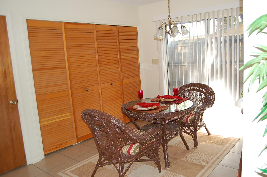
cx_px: 134
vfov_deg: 43.5
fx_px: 222
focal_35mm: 30
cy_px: 88
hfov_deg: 62.0
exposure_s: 1/60
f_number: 3.8
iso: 400
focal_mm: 20
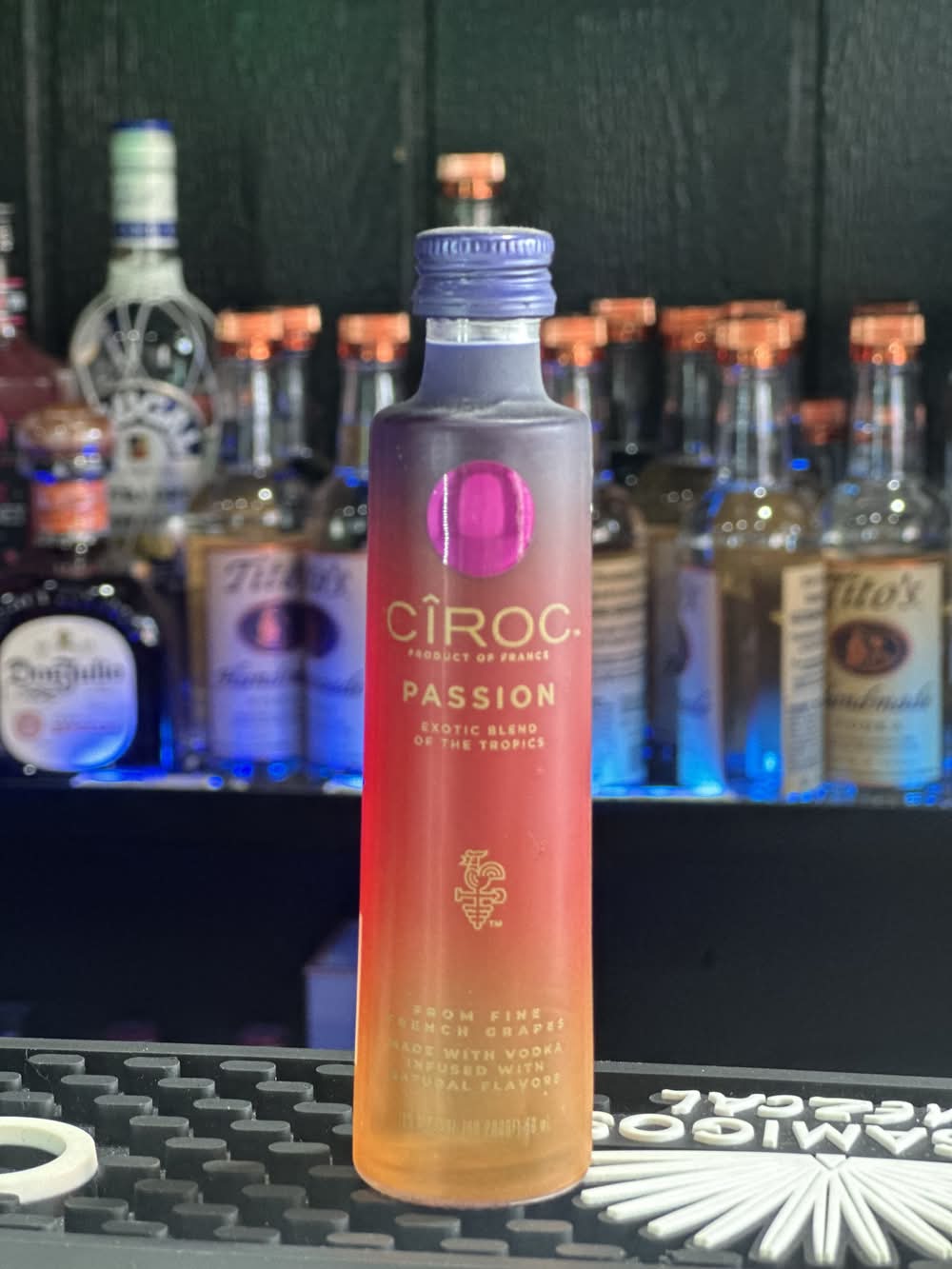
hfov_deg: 19.1
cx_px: 476
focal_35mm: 77
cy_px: 634
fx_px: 2823
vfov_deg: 25.3
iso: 250
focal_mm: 9
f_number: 2.8
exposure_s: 1/40
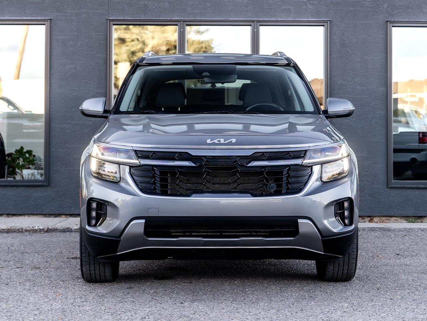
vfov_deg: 17.3
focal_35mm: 85
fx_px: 1044
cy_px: 81
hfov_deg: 23.1
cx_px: 220
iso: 160
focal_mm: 50
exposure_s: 1/125
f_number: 4
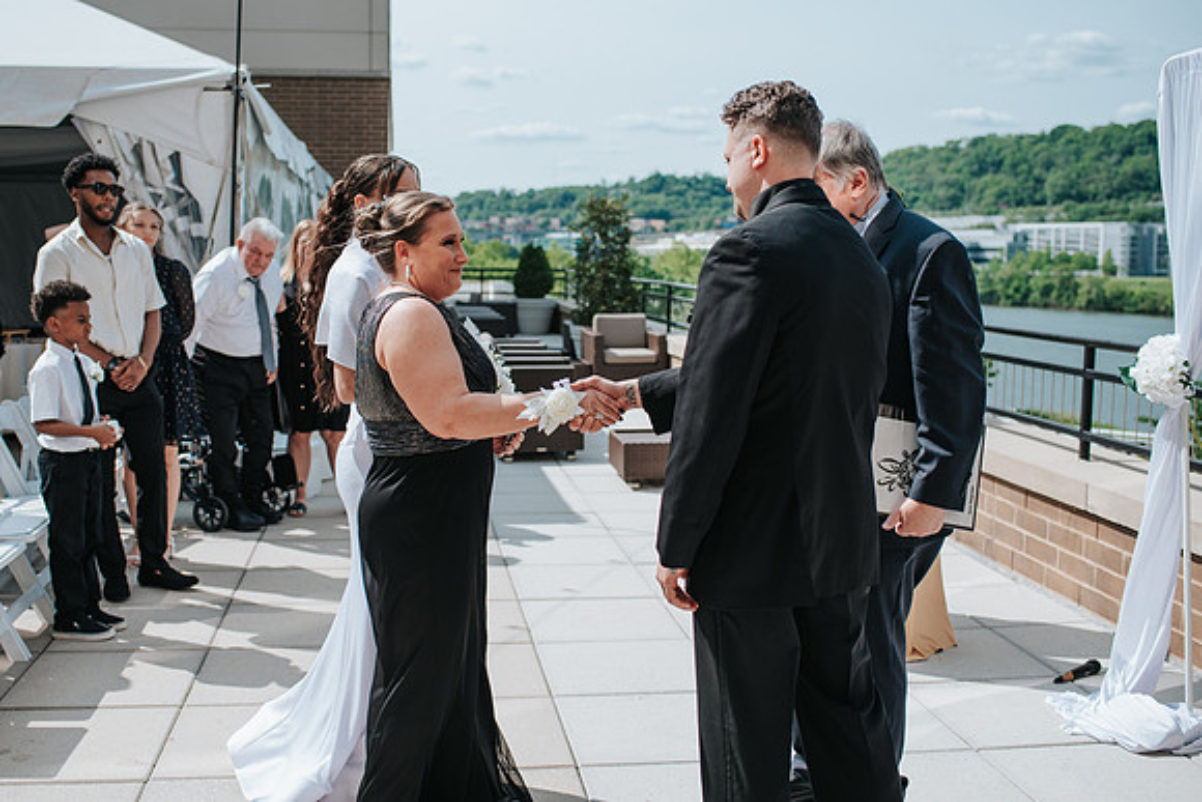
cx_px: 552
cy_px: 368
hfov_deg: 49.0
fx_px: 1319
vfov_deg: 33.8
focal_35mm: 39
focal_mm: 35
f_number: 3.2
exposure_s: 1/1600
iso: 100
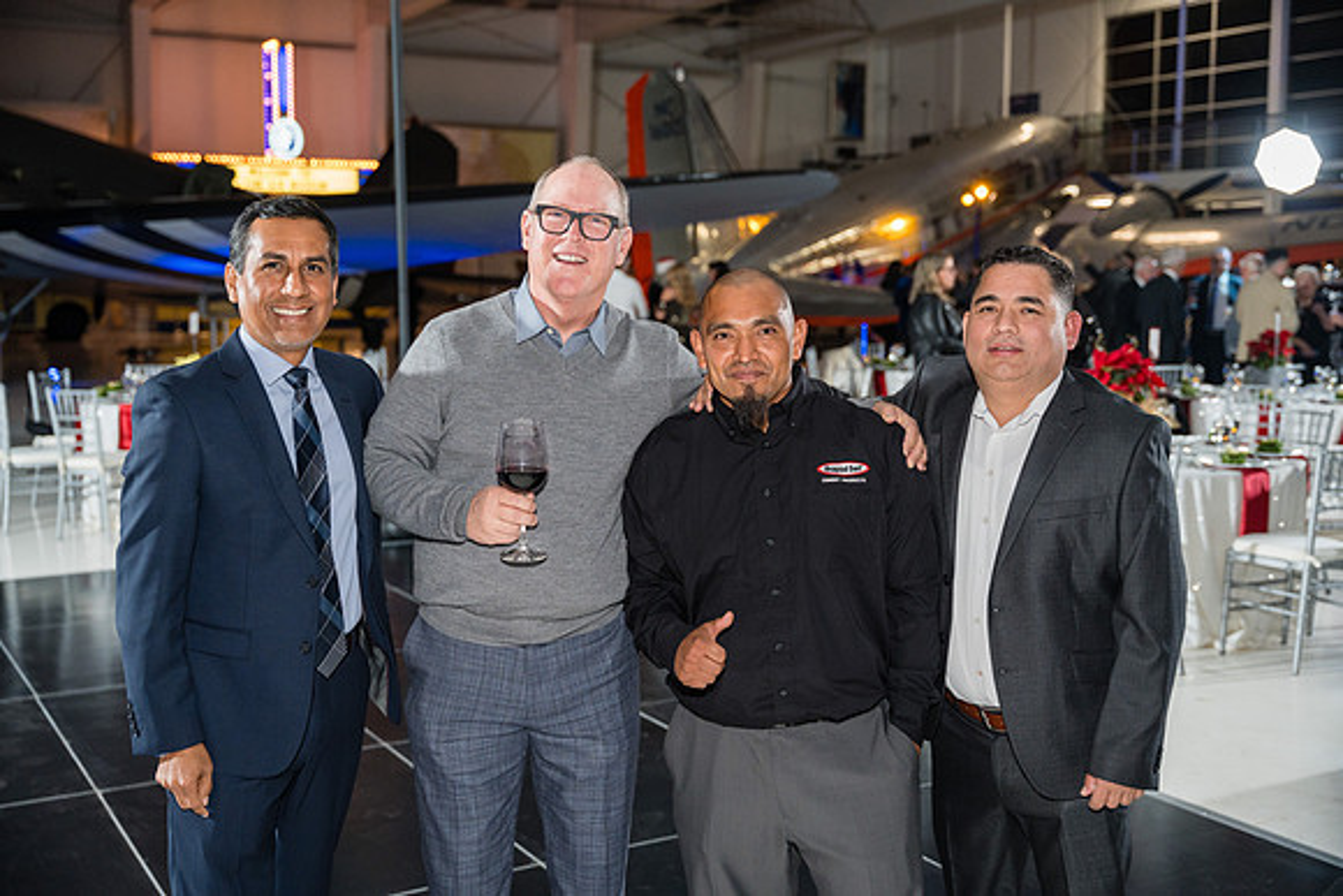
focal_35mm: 42
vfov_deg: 32.1
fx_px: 1560
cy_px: 448
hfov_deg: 46.6
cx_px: 672
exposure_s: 1/250
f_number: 2.8
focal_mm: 41.8
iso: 1600
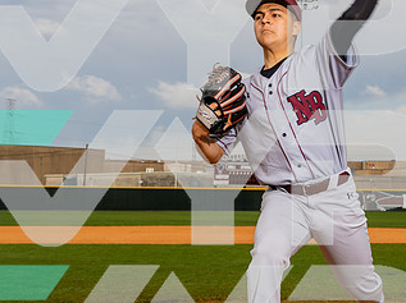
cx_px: 266
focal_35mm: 74
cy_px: 178
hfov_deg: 26.2
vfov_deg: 19.8
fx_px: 867
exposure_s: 1/250
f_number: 5.6
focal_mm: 42
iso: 100
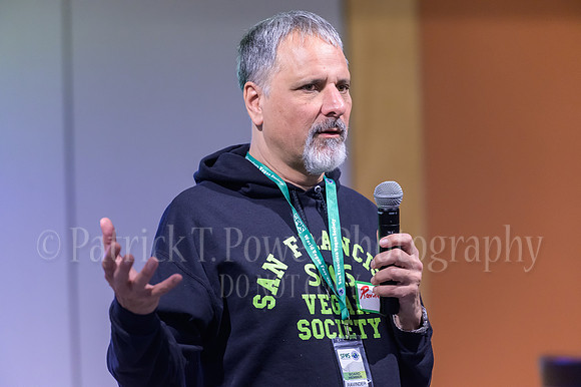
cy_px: 194
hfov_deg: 7.4
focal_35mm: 280
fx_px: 4516
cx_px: 290
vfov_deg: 4.9
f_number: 4
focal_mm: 280
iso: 4000
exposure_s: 1/320
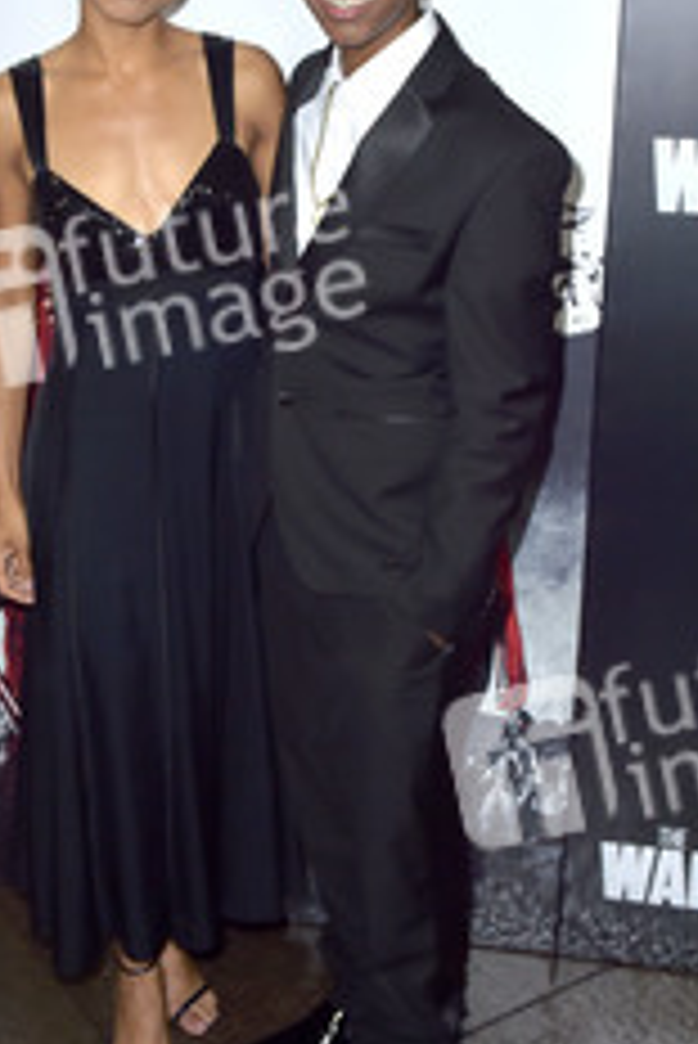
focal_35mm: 50
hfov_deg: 27.0
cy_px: 518
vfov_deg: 39.6
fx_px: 1452
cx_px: 268
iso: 500
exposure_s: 1/250
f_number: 5.6
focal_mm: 29
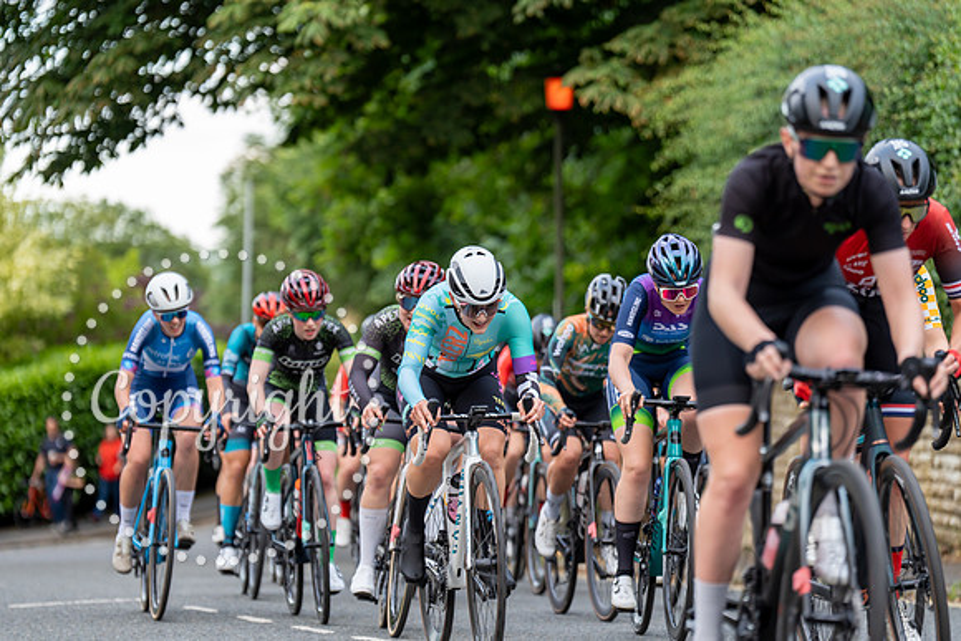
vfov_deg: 9.9
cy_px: 320
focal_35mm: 138
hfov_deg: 14.9
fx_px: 3685
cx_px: 480
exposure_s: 1/500
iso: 640
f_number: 2.8
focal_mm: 138
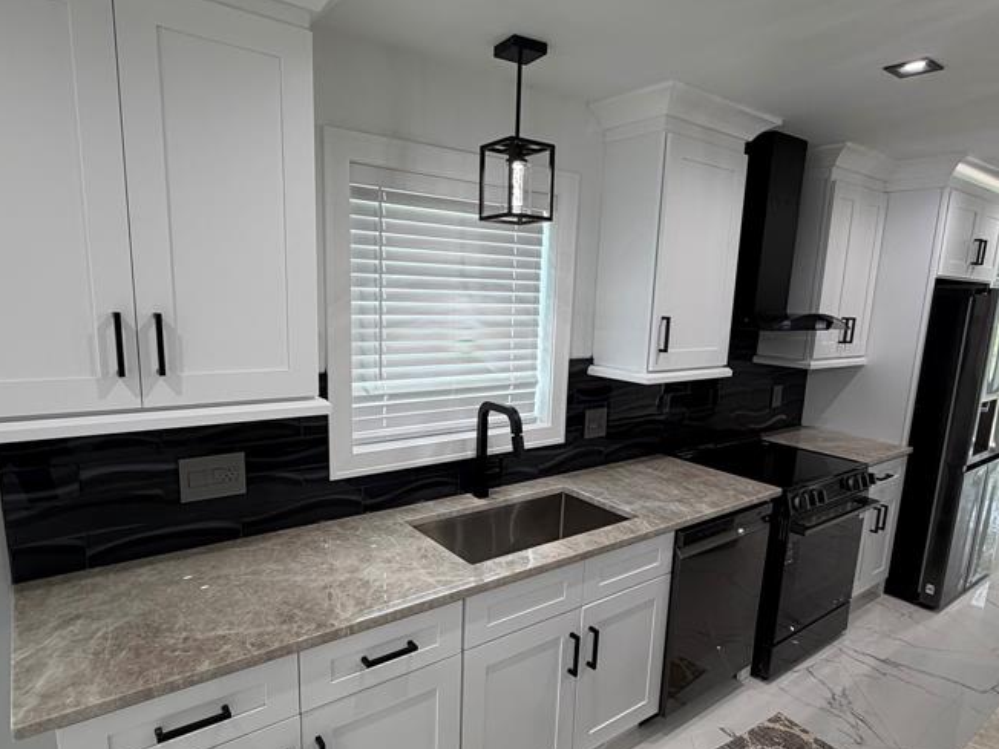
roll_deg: -2.1
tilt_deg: -11.1
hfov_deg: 76.4
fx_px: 635
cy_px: 414
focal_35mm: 22
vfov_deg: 60.9
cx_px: 509
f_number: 2.2
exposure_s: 1/120
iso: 125
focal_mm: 2.22
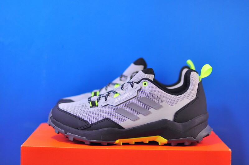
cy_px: 82
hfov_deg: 27.0
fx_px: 518
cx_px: 124
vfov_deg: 18.1
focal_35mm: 75
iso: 250
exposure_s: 1/320
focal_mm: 50
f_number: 2
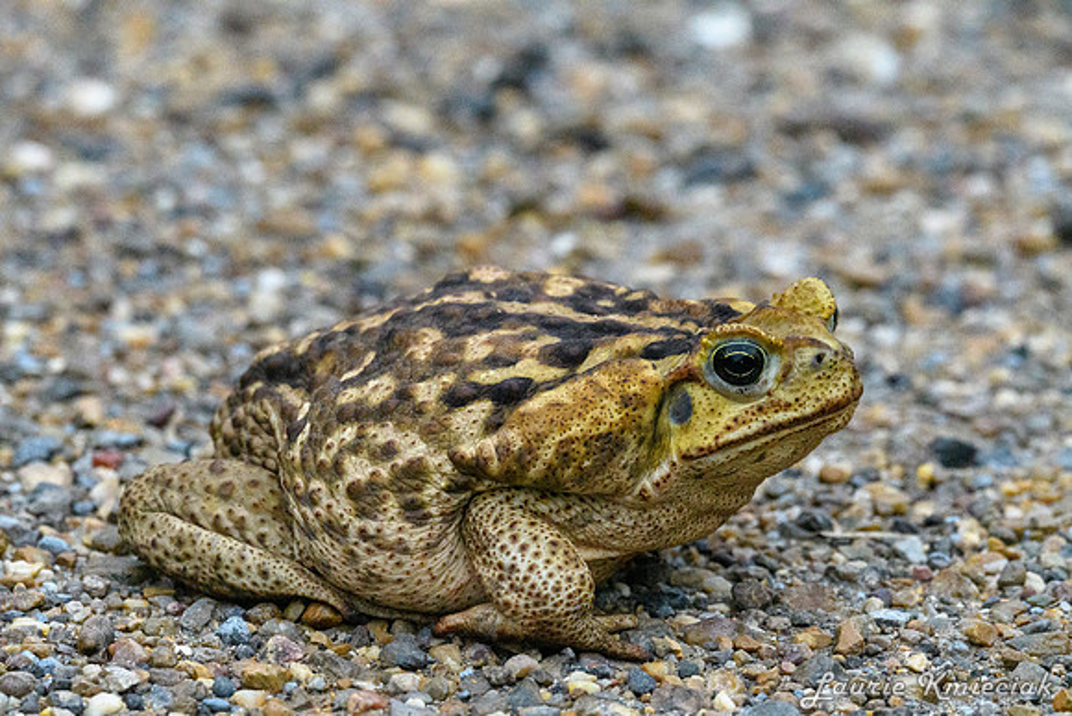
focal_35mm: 750
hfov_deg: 2.7
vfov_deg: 1.8
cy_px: 358
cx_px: 536
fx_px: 22338
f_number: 7.1
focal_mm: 500
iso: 3200
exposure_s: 1/2500
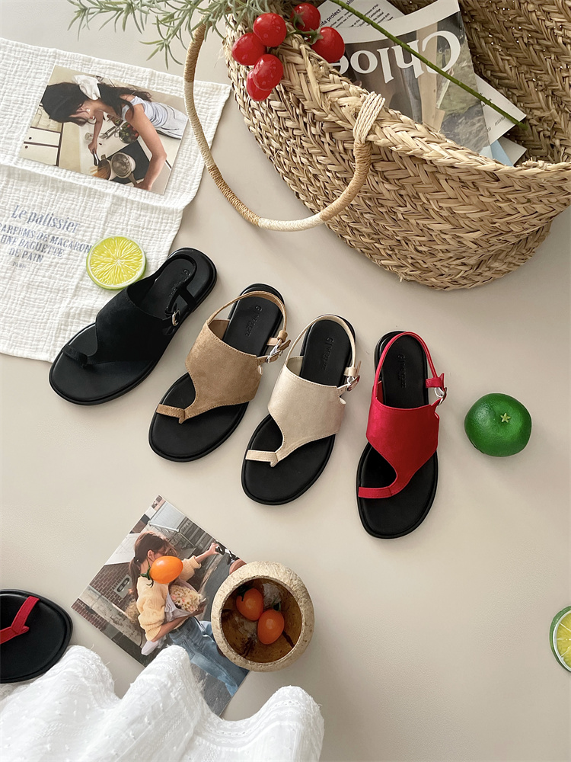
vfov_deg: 67.3
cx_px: 286
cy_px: 381
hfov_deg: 53.1
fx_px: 572
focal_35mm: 26
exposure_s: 1/103
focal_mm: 4.2
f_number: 1.6
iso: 125
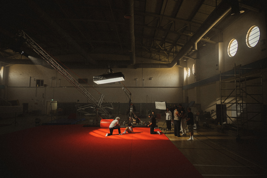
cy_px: 89
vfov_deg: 53.1
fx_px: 178
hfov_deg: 73.7
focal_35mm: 24
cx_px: 134
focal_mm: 24
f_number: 2.8
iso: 800
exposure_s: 1/320
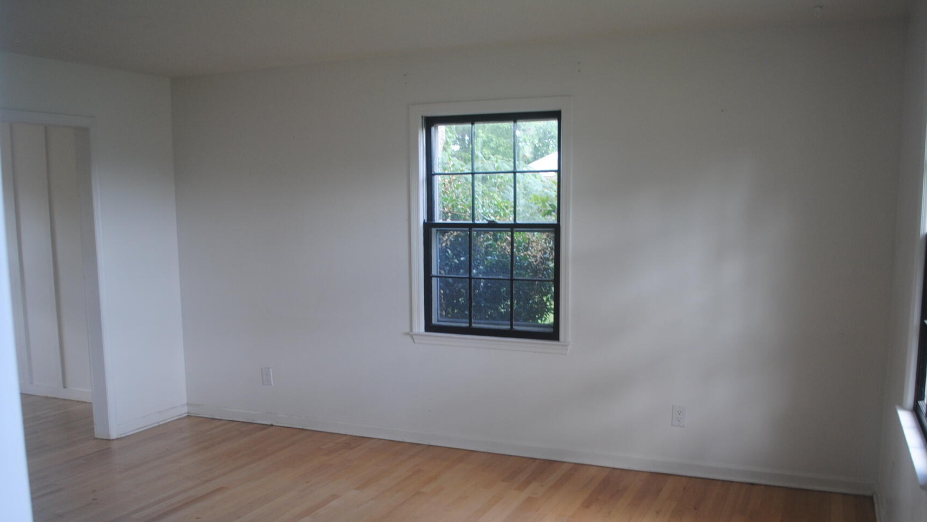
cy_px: 342
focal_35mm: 32
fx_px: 787
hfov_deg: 61.0
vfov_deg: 36.4
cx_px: 478
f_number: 3.5
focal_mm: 18
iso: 200
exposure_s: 1/40
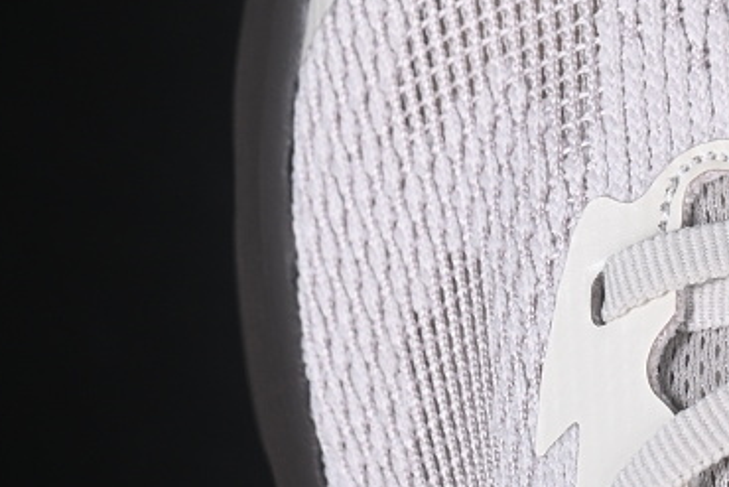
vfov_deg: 6.3
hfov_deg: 9.3
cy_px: -57
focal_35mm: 219
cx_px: 814
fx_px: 4436
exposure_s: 1/80
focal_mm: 50
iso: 160
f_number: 7.1
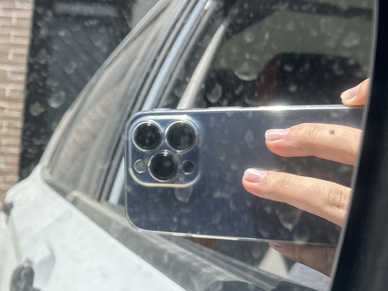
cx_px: -90
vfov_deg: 20.7
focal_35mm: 71
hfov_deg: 24.5
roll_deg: -0.5
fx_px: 796
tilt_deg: -8.1
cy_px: 157
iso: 80
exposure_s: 1/1664
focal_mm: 6.86
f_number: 1.78
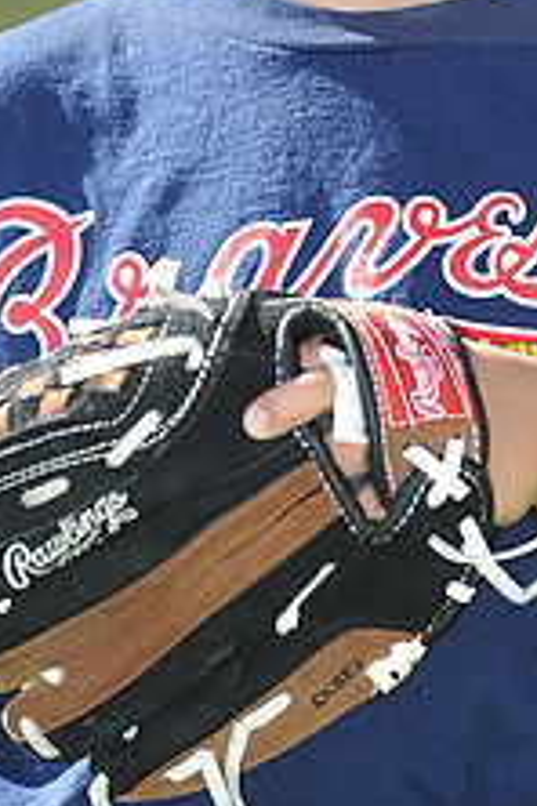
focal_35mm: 522
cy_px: -73
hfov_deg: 2.6
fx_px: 11679
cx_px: 319
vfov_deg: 3.9
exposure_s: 1/400
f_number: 4.5
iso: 200
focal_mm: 200
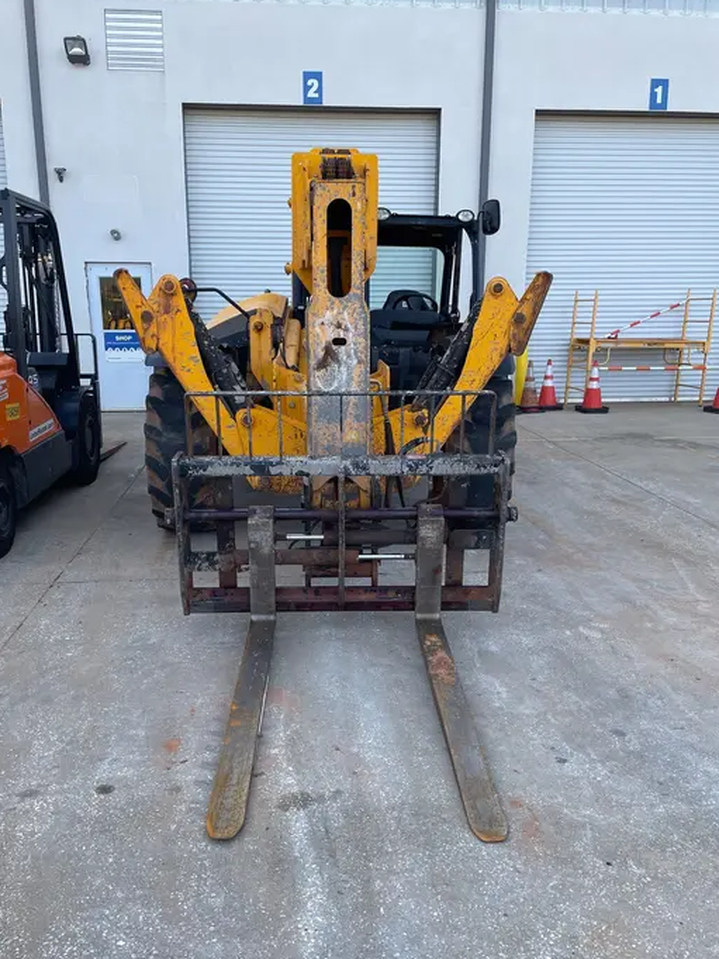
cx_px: 335
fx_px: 775
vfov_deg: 63.4
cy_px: 508
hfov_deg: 49.7
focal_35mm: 28
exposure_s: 1/979
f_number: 1.6
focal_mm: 4.2
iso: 50
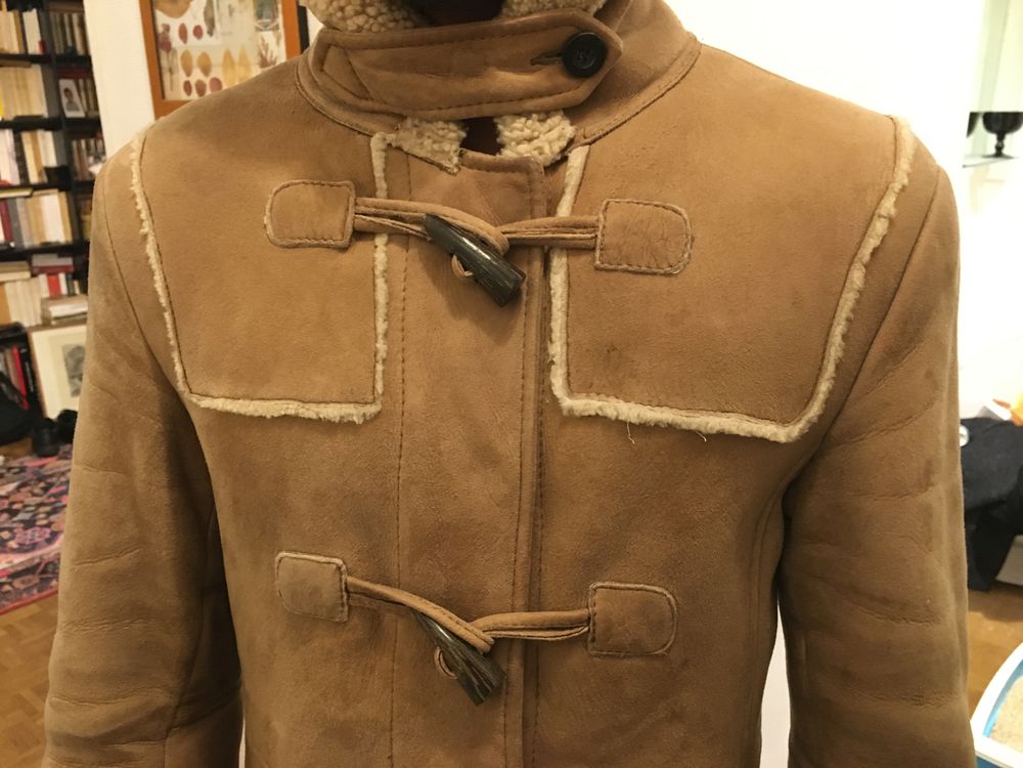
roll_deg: +0.8
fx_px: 857
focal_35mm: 29
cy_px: 384
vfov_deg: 48.2
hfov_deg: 61.7
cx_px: 512
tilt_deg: -18.3
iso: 250
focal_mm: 4.15
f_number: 2.2
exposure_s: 1/17
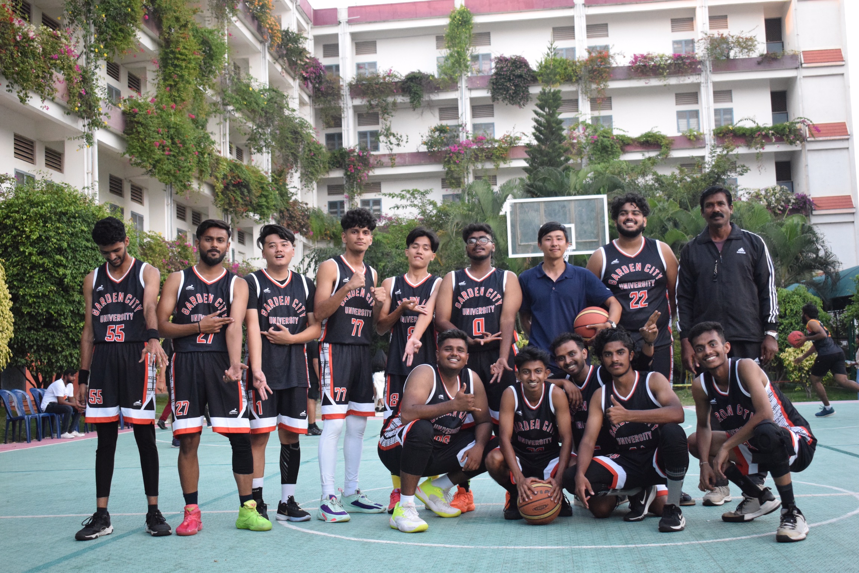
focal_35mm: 46
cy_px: 286
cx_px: 430
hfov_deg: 42.3
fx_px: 1109
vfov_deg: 28.9
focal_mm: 31
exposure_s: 1/500
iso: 3200
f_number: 4.2
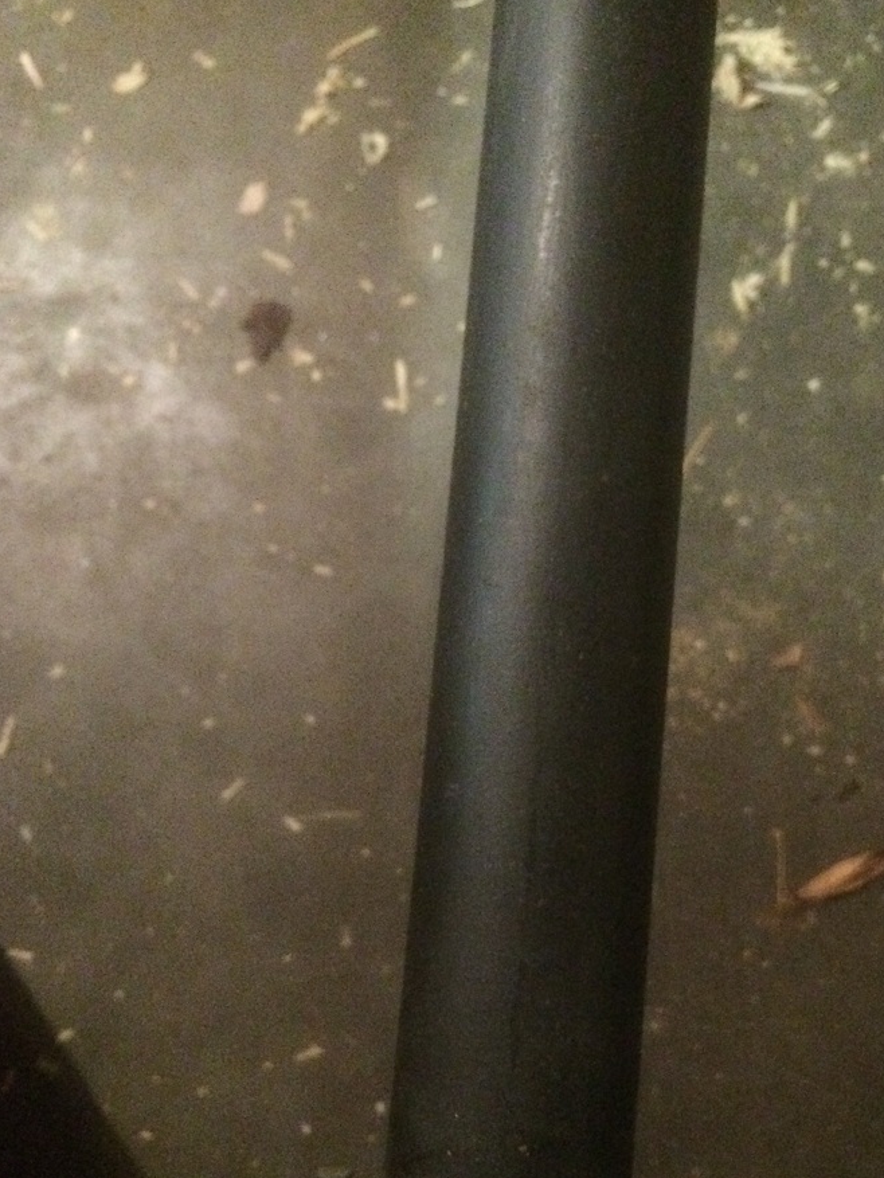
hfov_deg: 36.7
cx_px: 517
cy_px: 741
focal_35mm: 39
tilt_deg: -80.8
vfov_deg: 47.4
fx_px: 1328
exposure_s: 1/15
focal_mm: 4.15
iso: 1000
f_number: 2.2
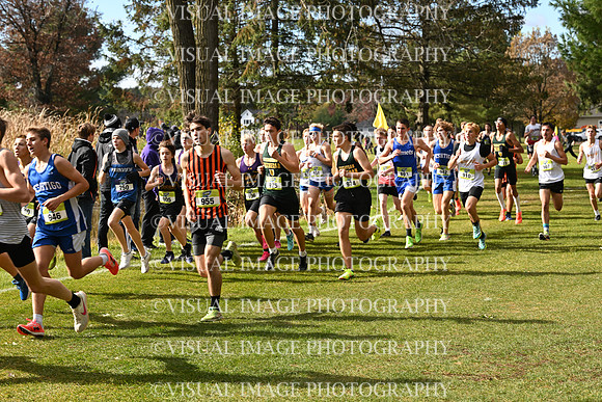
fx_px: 1338
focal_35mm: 80
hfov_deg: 25.4
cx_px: 301
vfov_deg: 17.1
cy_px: 201
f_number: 5.6
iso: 125
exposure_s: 1/400
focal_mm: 80
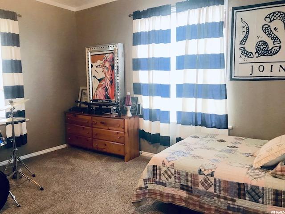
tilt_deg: -6.1
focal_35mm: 28
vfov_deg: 49.7
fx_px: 231
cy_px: 107
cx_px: 142
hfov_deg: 63.4
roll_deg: +1.4
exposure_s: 1/15
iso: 50
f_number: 1.8
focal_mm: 3.99
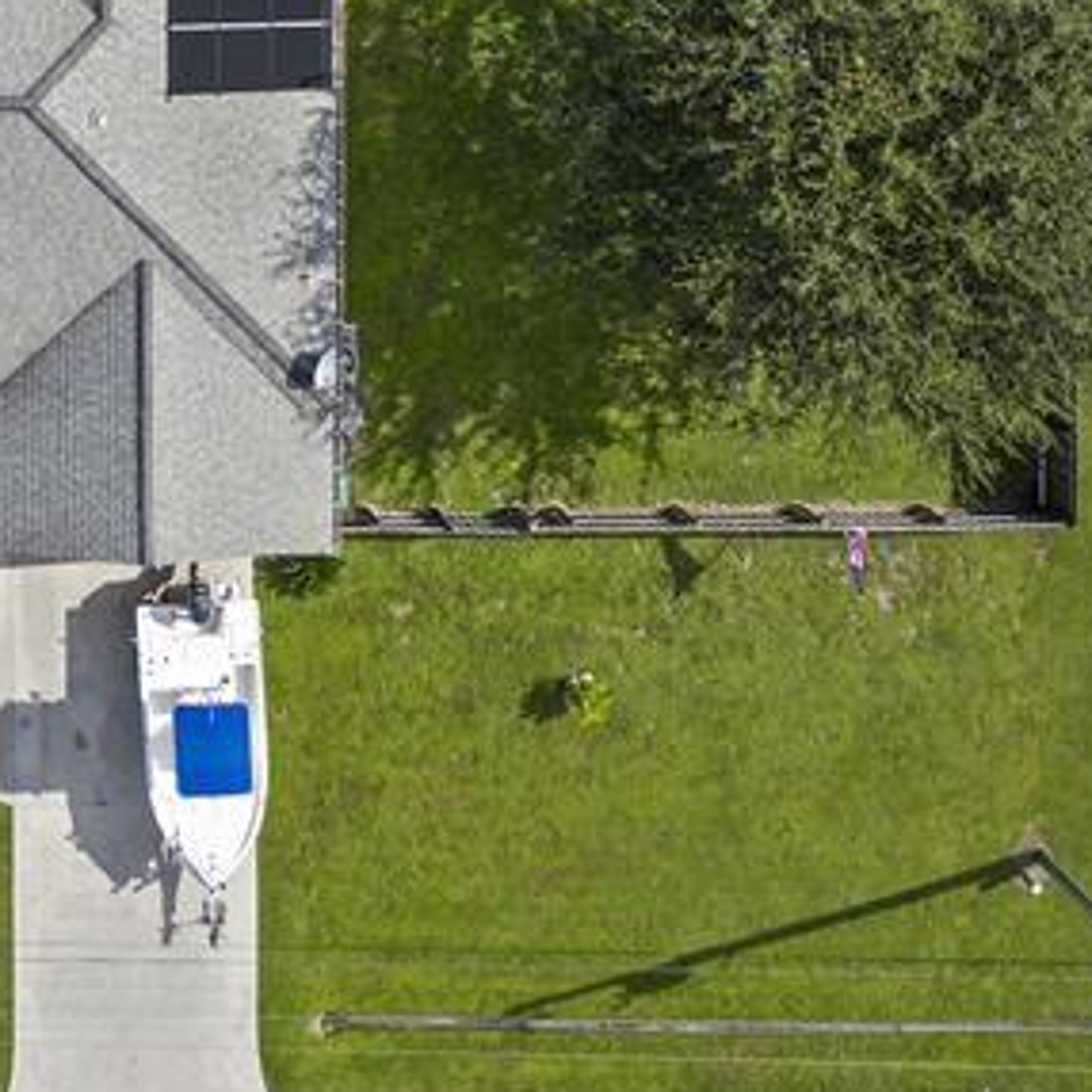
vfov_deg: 19.6
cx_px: -137
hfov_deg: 19.5
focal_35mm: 85
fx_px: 3034
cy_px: -94
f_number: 2.8
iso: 100
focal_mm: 10.26
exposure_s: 1/2000
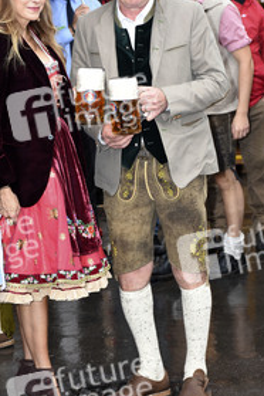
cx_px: 121
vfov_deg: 15.9
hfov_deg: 10.6
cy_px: 179
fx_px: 1419
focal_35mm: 129
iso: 560
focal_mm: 60
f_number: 5.6
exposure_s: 1/200
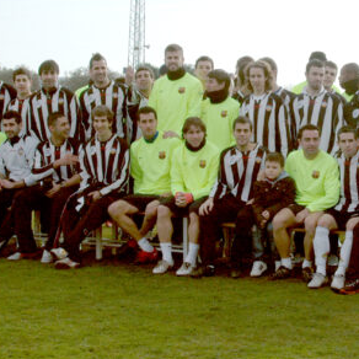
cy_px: 119
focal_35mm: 85
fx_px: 997
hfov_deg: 20.2
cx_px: 291
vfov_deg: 20.3
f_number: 10
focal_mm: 28
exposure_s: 1/400
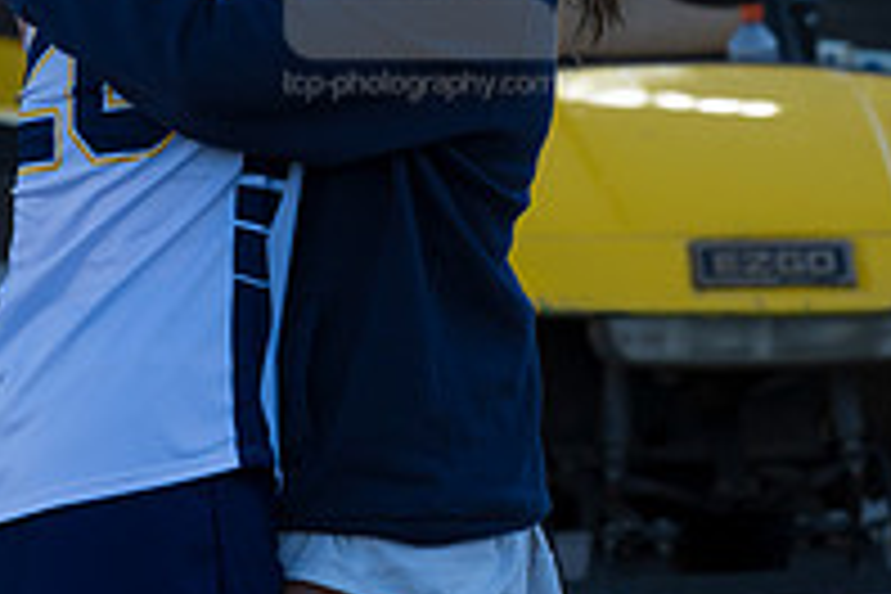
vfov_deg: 2.7
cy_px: -61
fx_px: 12671
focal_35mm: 512
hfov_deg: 4.0
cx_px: 423
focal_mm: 175
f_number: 5.6
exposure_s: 1/400
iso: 250
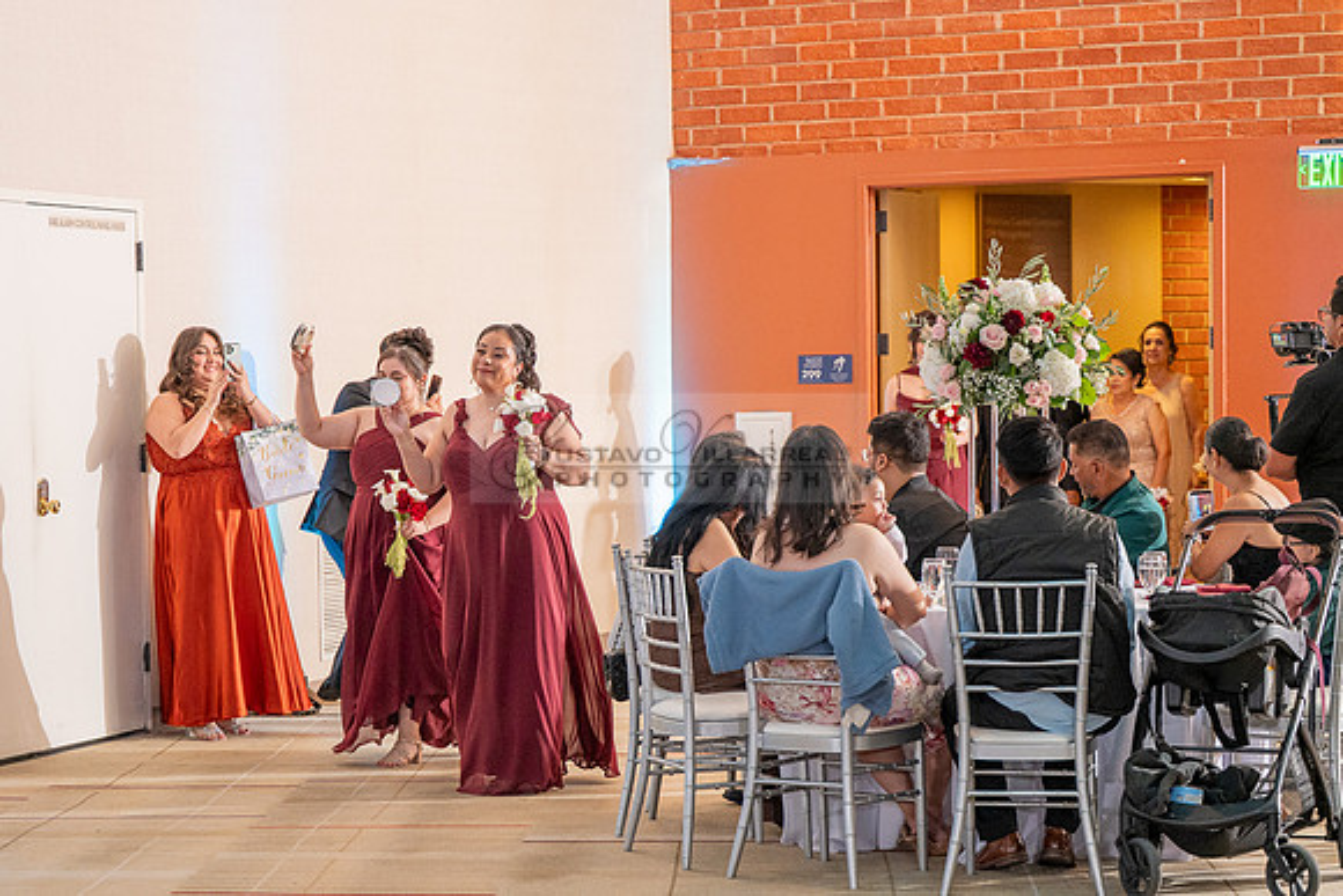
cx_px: 457
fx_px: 3446
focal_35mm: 92
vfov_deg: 14.8
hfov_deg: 22.0
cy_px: 591
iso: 1600
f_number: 3.2
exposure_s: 1/200
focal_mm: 70
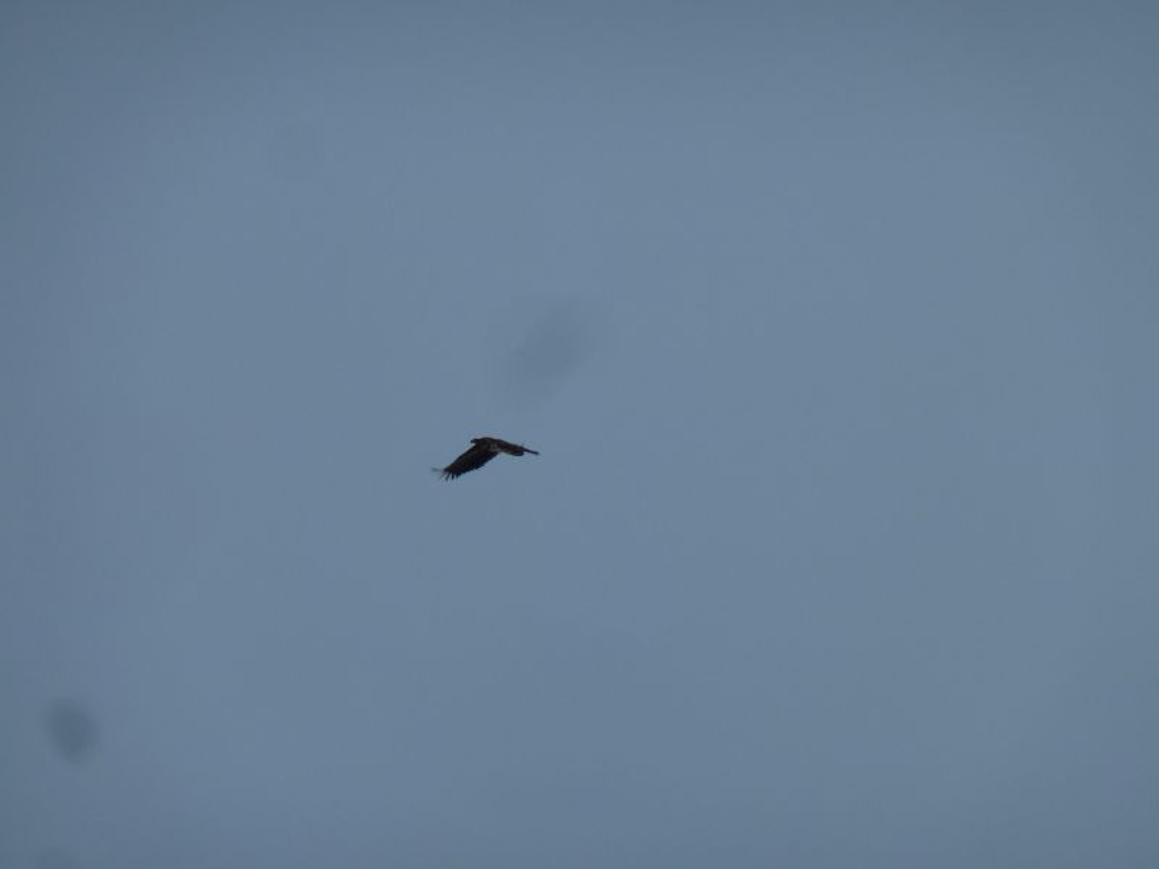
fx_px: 10044
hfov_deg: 6.6
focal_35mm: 300
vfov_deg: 5.0
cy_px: 434
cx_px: 580
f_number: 4.9
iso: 80
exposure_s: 1/200
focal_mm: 49.2
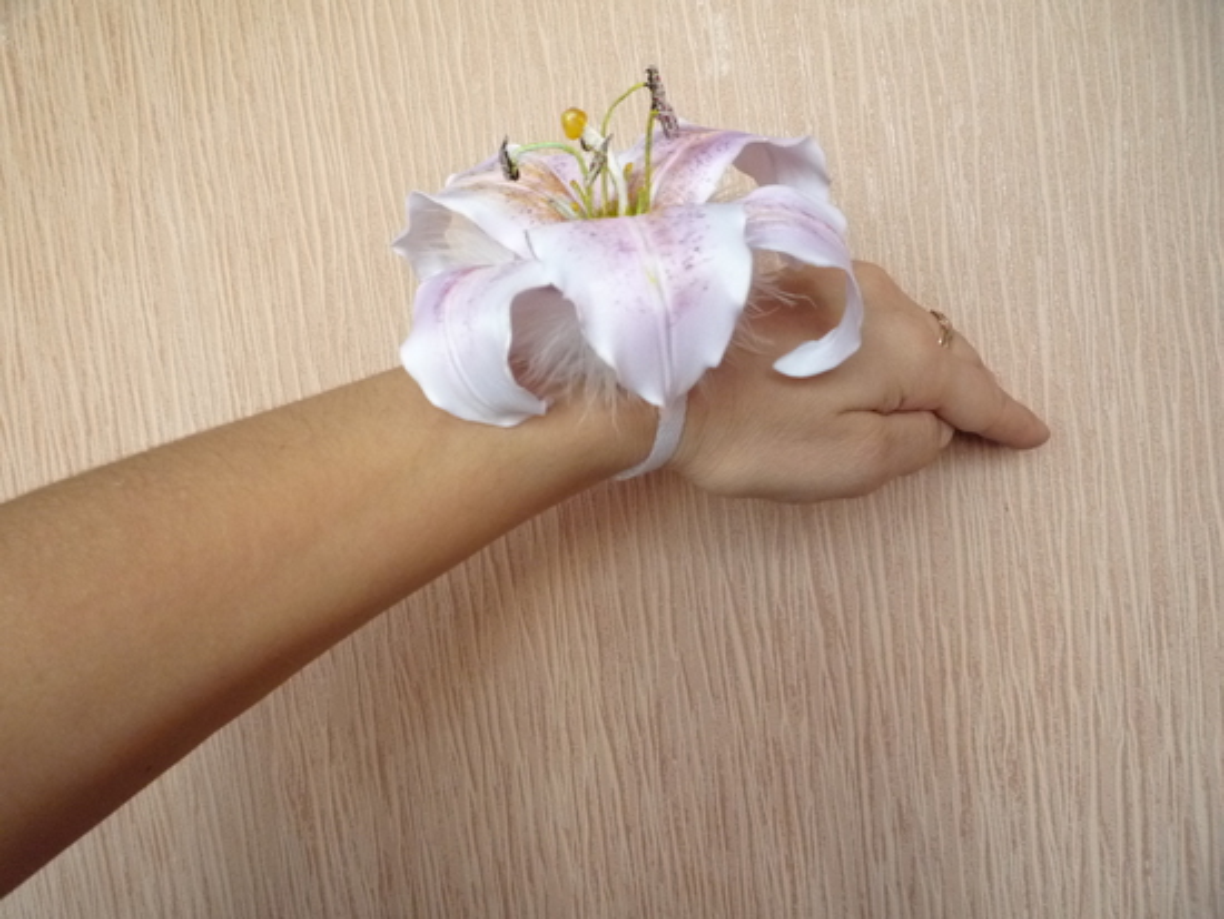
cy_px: 460
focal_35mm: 30
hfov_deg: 59.9
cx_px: 612
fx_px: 1061
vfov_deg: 46.8
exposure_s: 1/15
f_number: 3.3
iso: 400
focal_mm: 5.2
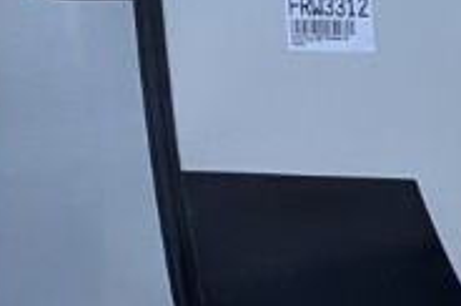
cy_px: 181
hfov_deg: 9.4
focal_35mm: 190
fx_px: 2429
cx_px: 1206
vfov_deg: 7.2
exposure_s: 1/3333
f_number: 1.85
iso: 45
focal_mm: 6.81
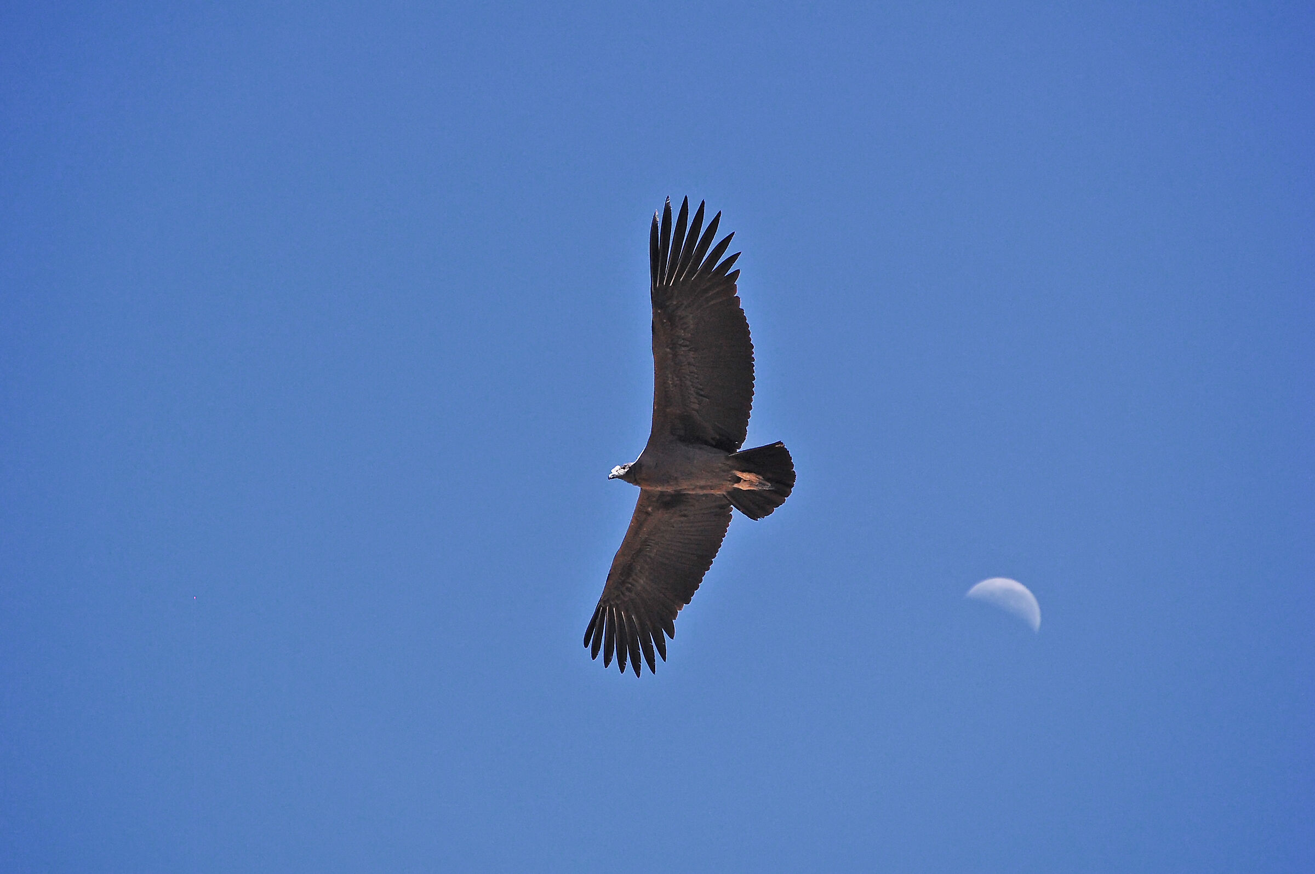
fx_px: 8486
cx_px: 658
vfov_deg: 5.9
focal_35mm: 232
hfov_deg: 8.9
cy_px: 437
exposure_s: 1/1600
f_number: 9
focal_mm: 155
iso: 800
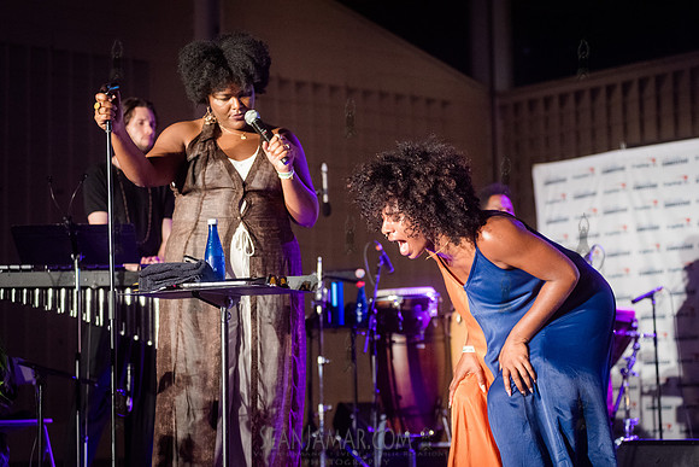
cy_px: 234
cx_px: 350
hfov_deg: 25.4
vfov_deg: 17.1
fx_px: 1554
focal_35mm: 80
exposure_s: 1/500
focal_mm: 80
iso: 6400
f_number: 3.5
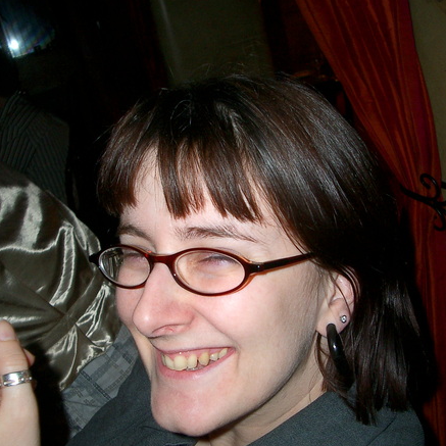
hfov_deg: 40.0
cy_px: 277
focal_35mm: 42
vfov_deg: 39.8
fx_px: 612
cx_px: 223
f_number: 2.6
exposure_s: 1/40
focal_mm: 5.8
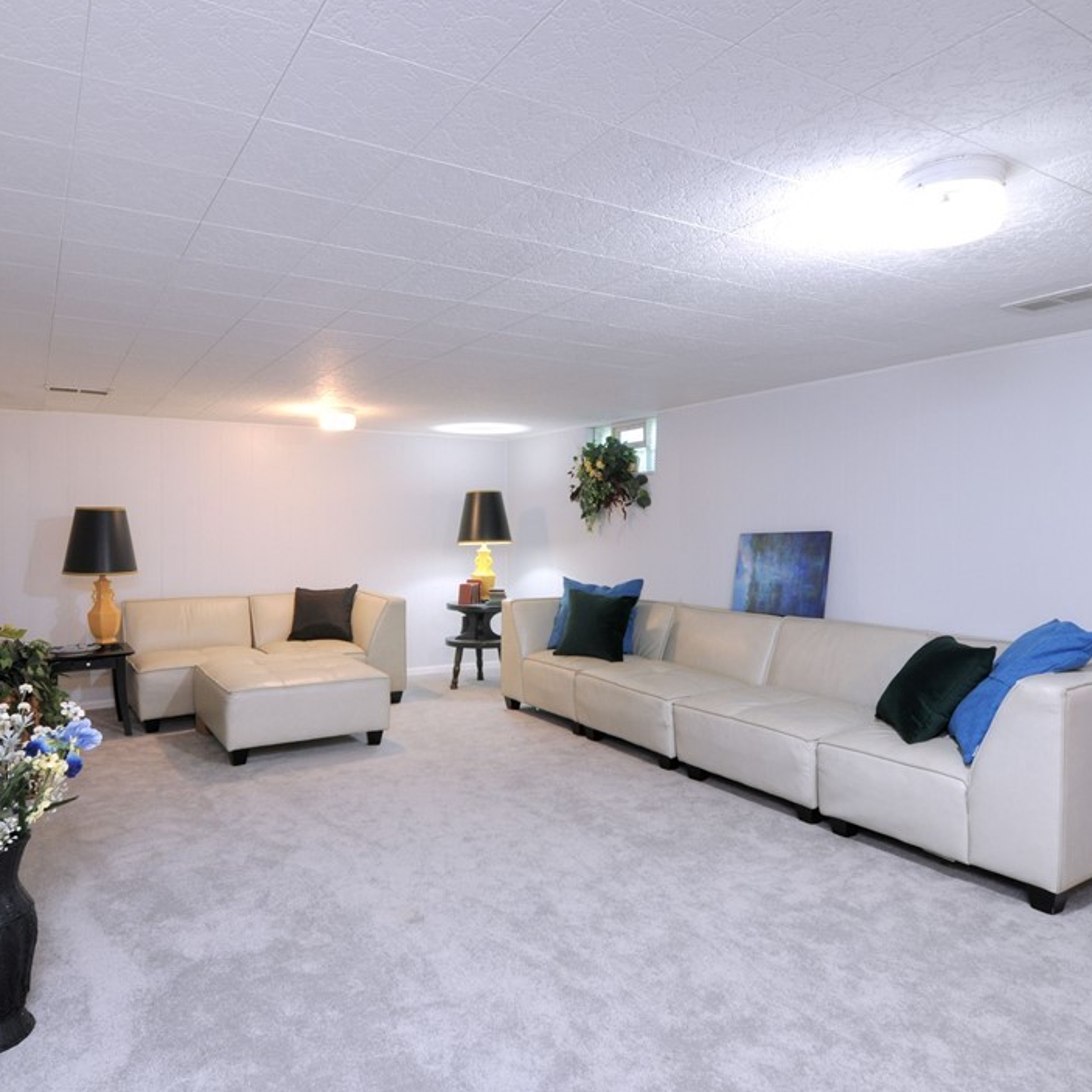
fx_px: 773
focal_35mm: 22
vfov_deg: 70.5
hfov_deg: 70.3
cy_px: 542
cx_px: 491
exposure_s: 1/8
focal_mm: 11
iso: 800
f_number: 8
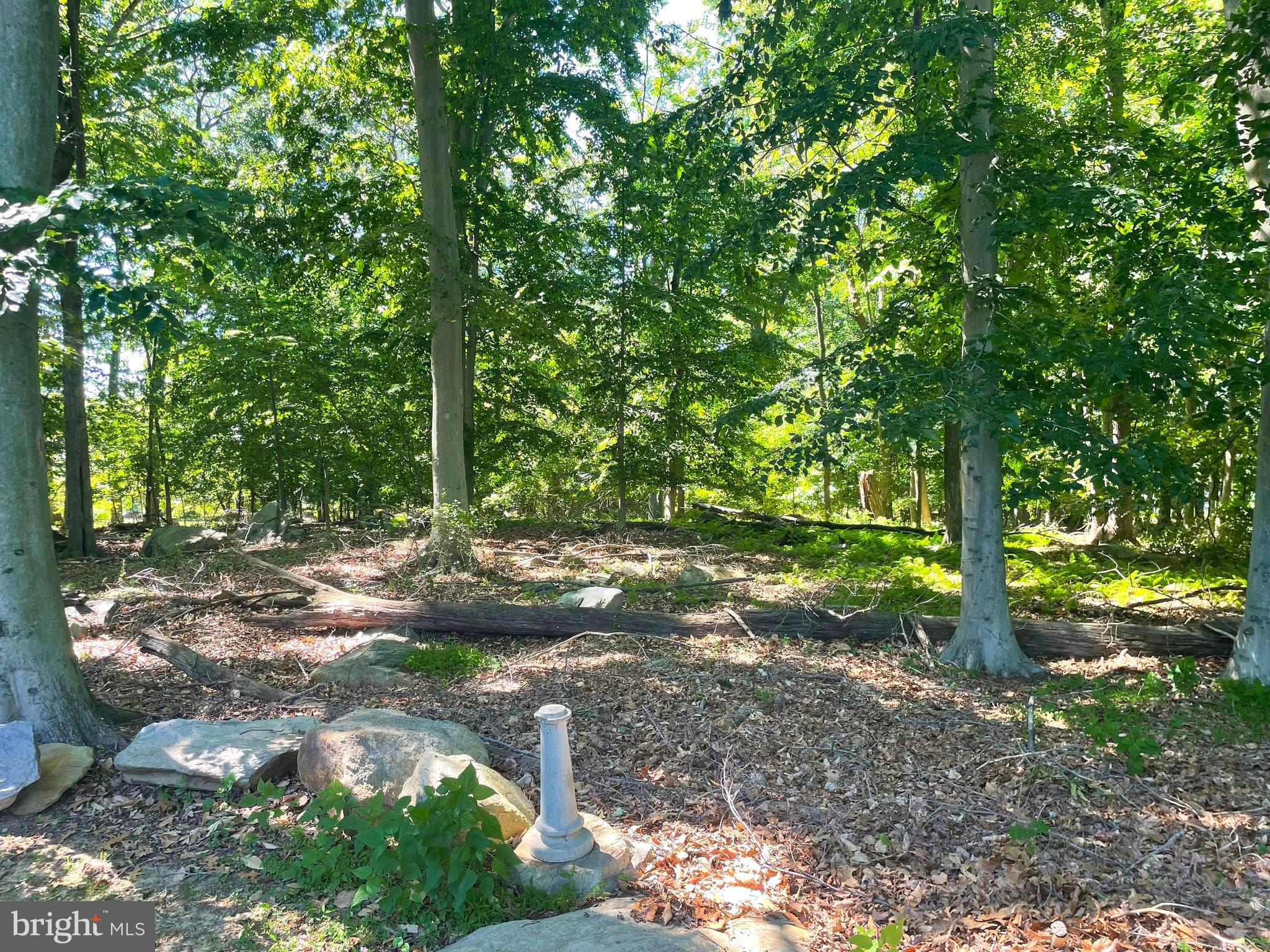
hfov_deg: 67.3
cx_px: 635
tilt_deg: -1.7
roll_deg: +0.9
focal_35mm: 26
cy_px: 476
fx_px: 954
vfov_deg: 53.1
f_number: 1.6
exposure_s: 1/121
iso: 50
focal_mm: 4.2
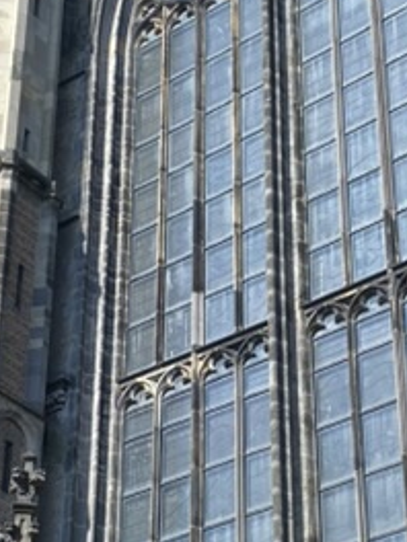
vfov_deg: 19.4
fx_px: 1583
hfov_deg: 14.6
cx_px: 173
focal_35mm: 101
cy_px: 363
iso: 32
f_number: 1.8
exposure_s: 1/1866
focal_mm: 4.25
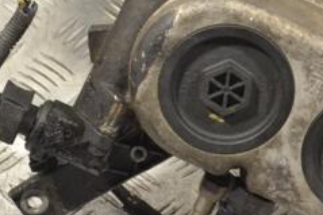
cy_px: 27
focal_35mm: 166
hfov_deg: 12.3
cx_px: 295
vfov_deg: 8.2
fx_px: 1488
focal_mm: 44
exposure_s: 1/200
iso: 3200
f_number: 7.1
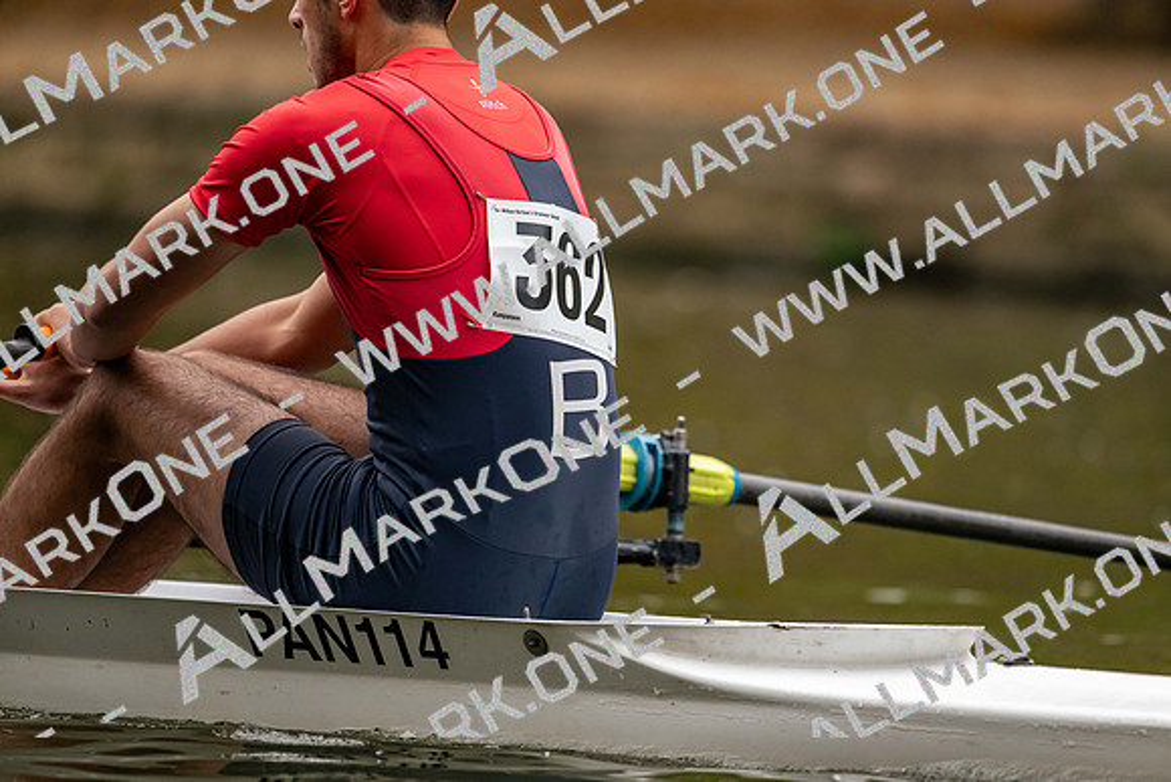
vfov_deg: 3.4
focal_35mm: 400
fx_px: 13014
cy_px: 391
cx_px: 586
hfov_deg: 5.2
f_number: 4.5
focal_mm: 400
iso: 2800
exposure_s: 1/2500
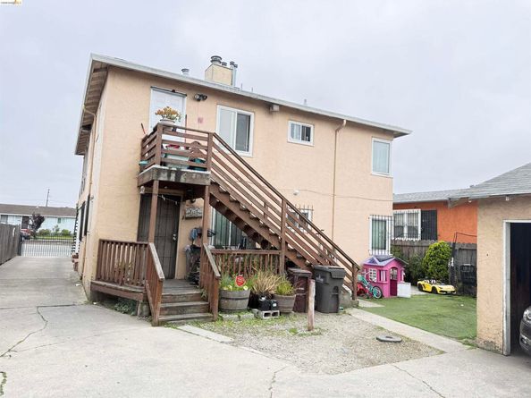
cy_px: 199
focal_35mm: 24
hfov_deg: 71.6
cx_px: 266
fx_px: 368
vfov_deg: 56.8
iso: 100
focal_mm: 6.76
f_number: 1.78
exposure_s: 1/931
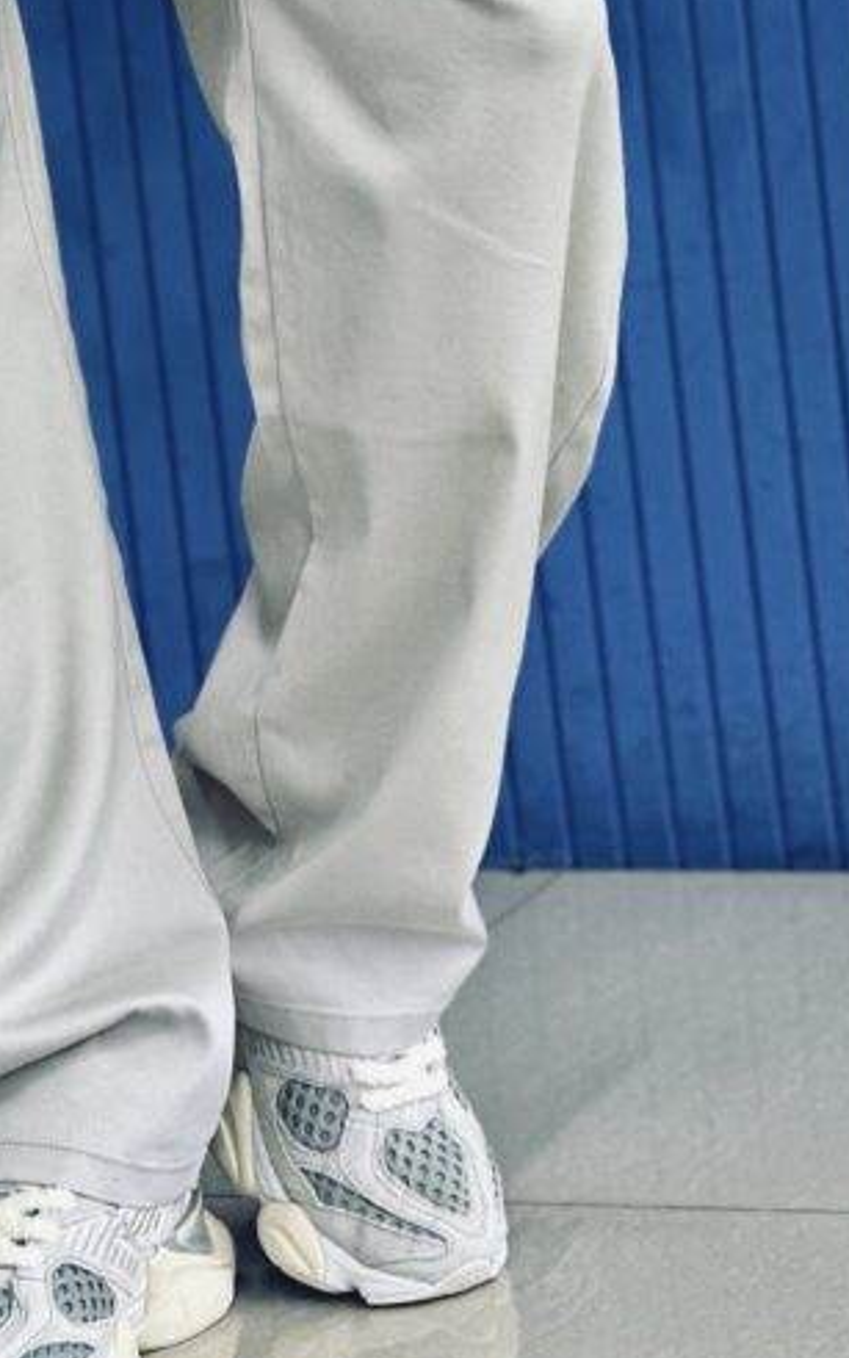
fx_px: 5737
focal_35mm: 155
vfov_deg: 13.4
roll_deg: +6.0
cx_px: -53
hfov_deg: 8.4
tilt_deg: -5.6
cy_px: 256
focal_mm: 9
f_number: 2.8
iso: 125
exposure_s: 1/100
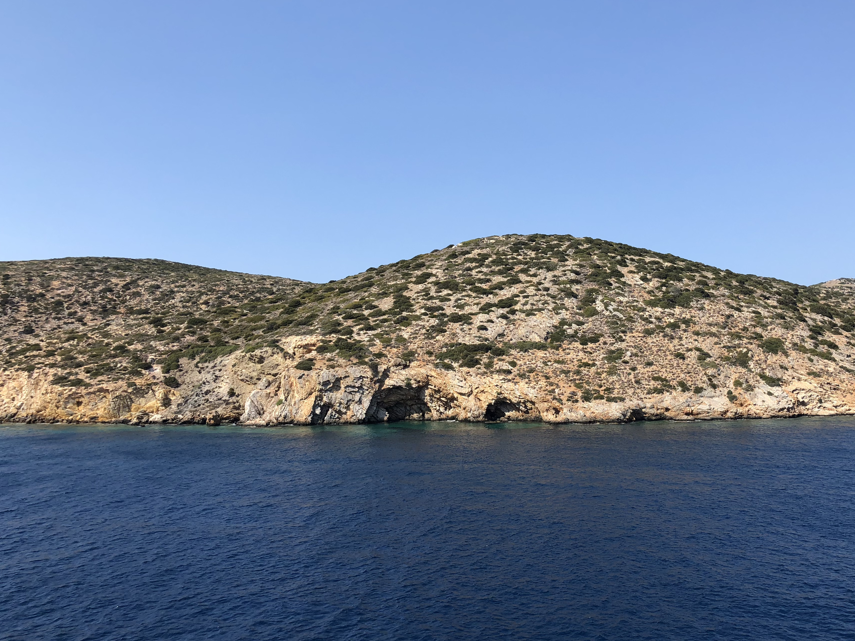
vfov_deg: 42.9
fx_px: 815
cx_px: 500
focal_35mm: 33
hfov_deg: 55.1
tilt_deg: +3.7
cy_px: 340
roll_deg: +1.4
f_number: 1.8
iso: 20
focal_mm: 4
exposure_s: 1/1715
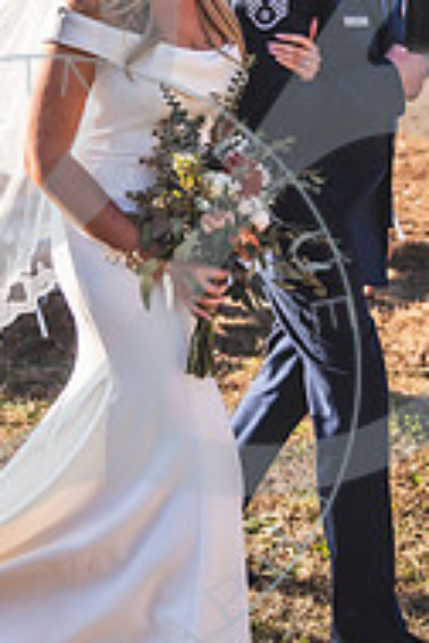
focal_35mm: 81
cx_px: 197
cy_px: 112
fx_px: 1448
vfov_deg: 24.6
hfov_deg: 16.9
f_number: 2.8
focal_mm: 34
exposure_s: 1/1250
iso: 100
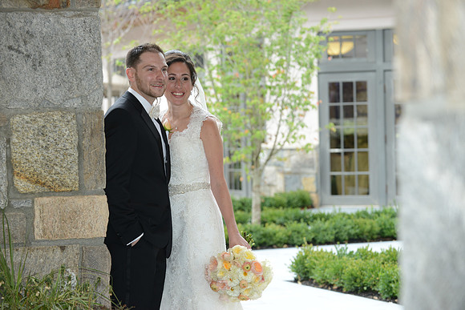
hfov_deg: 17.6
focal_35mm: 116
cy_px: 155
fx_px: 1499
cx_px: 232
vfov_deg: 11.8
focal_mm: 116
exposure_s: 1/200
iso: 500
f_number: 6.3
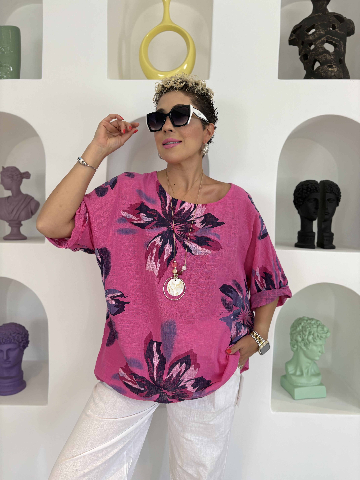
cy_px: 240
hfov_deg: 53.1
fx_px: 361
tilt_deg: -3.0
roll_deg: +0.0
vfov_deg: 67.3
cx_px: 180
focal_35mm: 26
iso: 100
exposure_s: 1/121
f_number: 1.6
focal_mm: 5.96
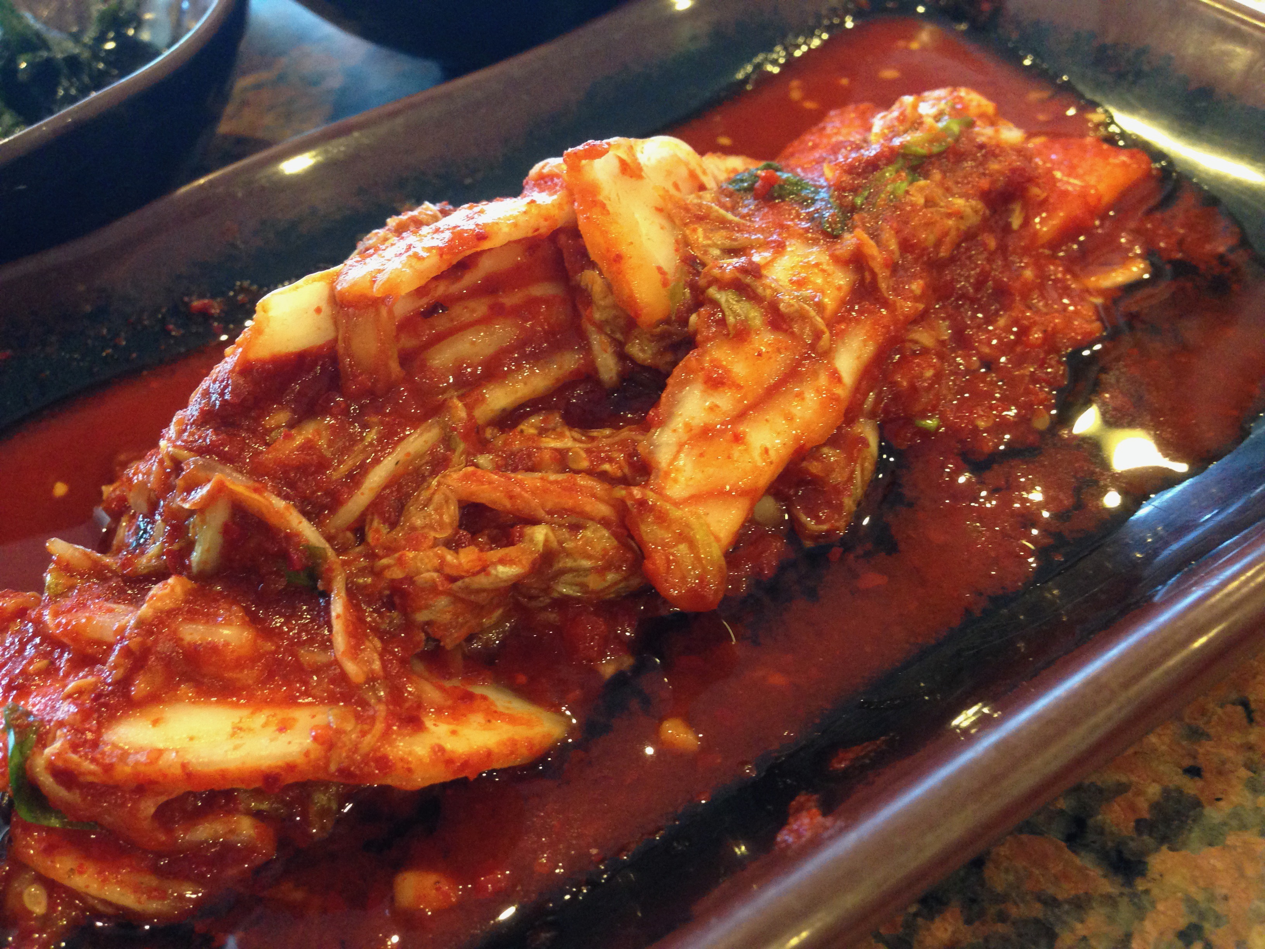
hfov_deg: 55.4
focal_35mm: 33
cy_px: 474
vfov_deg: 42.9
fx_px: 1206
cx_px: 632
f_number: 2.4
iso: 250
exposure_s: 1/20
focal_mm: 4.12
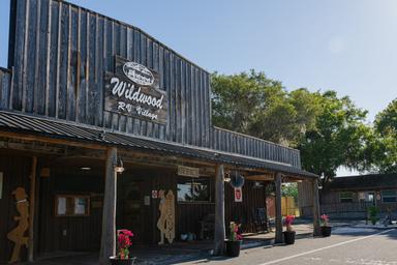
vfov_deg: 36.9
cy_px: 132
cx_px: 198
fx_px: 397
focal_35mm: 36
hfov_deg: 53.1
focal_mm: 24
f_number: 8
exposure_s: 1/400
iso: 200
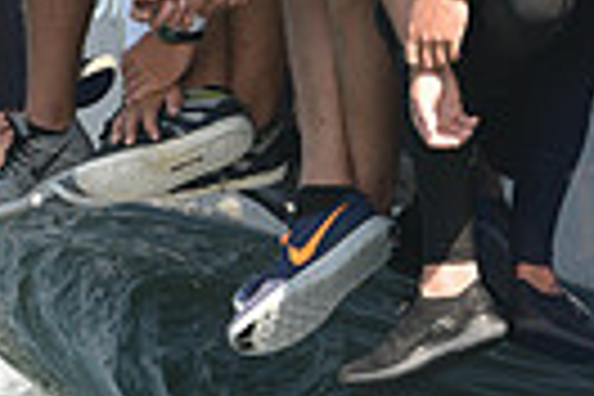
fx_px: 29087
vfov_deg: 0.8
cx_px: 338
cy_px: -29
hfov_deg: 1.2
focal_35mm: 1763
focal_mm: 400
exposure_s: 1/1250
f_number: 6.3
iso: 400
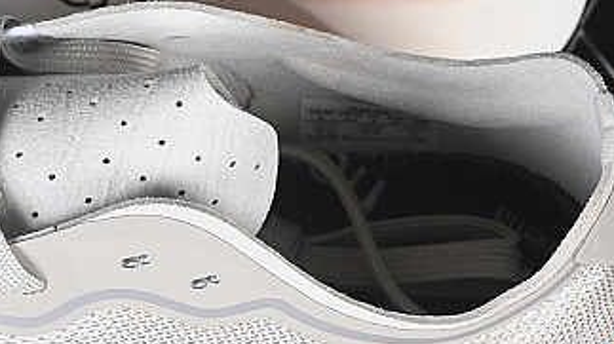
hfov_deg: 8.2
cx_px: -46
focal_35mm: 263
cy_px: 105
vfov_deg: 4.6
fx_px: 4278
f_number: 7.1
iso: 160
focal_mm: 50
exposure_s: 1/80
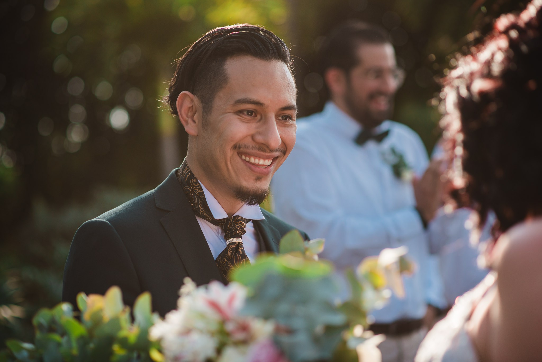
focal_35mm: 85
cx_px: 271
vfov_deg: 16.1
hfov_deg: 23.9
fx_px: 1280
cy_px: 181
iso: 80
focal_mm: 85
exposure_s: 1/4000
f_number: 2.5
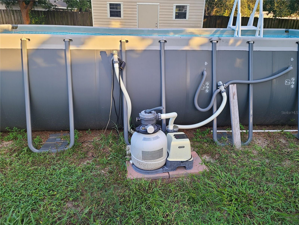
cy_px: 112
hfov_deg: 67.3
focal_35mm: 26
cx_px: 150
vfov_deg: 53.1
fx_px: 225
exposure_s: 1/120
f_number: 1.8
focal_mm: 5.4
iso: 50
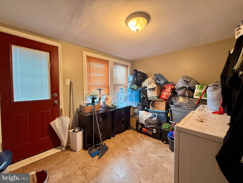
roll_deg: +0.6
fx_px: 98
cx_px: 122
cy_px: 92
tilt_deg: -1.8
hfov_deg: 102.1
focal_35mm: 14
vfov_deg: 85.7
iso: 200
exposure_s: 1/60
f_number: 2.2
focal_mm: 2.22
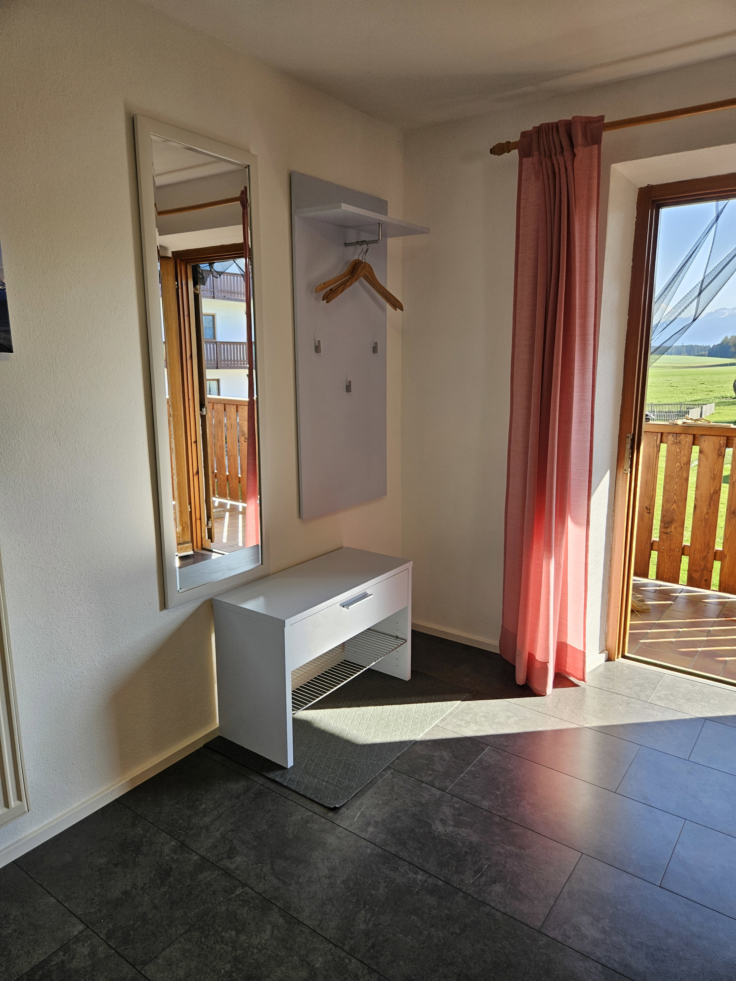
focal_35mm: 23
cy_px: 490
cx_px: 368
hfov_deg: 58.9
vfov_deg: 73.9
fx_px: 652
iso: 64
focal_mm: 5.4
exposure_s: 1/359
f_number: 1.8
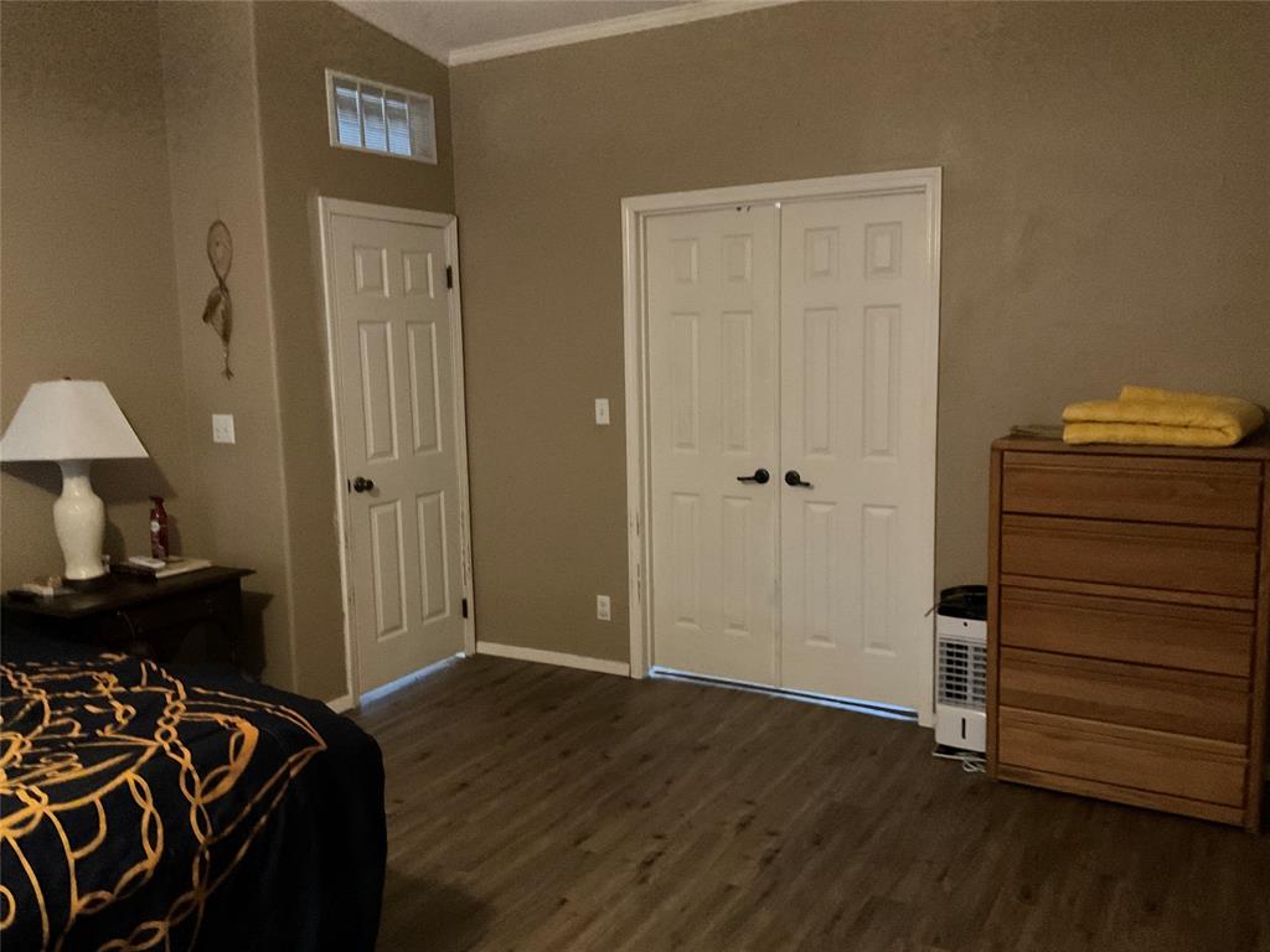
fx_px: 1064
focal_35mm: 29
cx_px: 635
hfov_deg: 61.7
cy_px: 476
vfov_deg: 48.2
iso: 500
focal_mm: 3
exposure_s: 1/20
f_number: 1.8
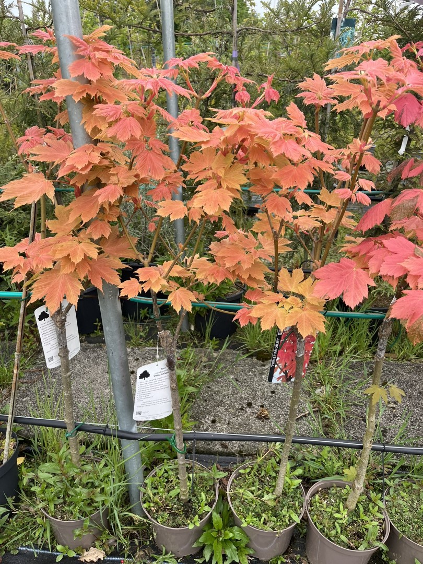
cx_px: 212
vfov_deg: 67.3
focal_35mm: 26
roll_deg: +0.5
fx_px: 424
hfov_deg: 53.1
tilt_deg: -25.2
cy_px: 282
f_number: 1.6
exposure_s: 1/714
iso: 50
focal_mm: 5.1
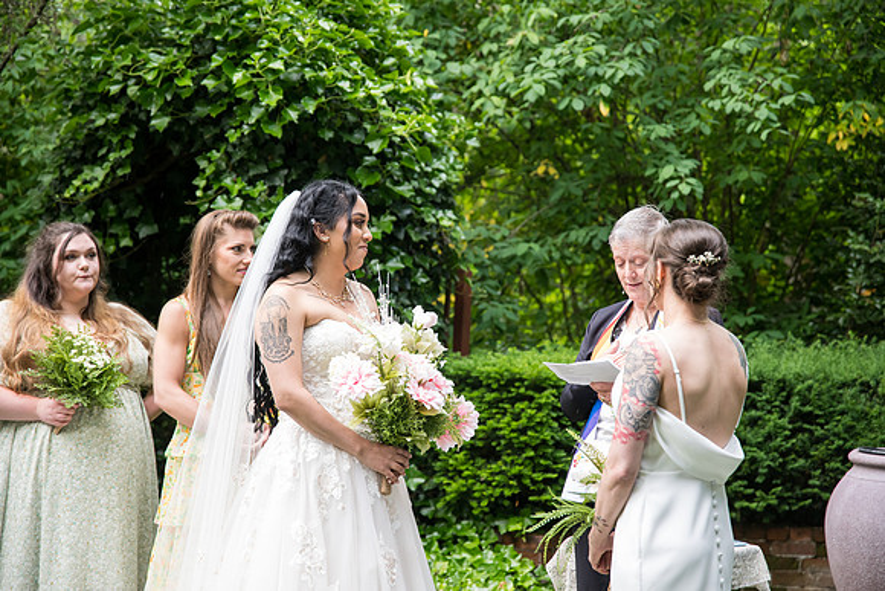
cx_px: 442
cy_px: 296
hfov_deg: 28.8
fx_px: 1721
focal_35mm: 70
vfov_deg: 19.5
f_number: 3.2
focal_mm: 70
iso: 1000
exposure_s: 1/400
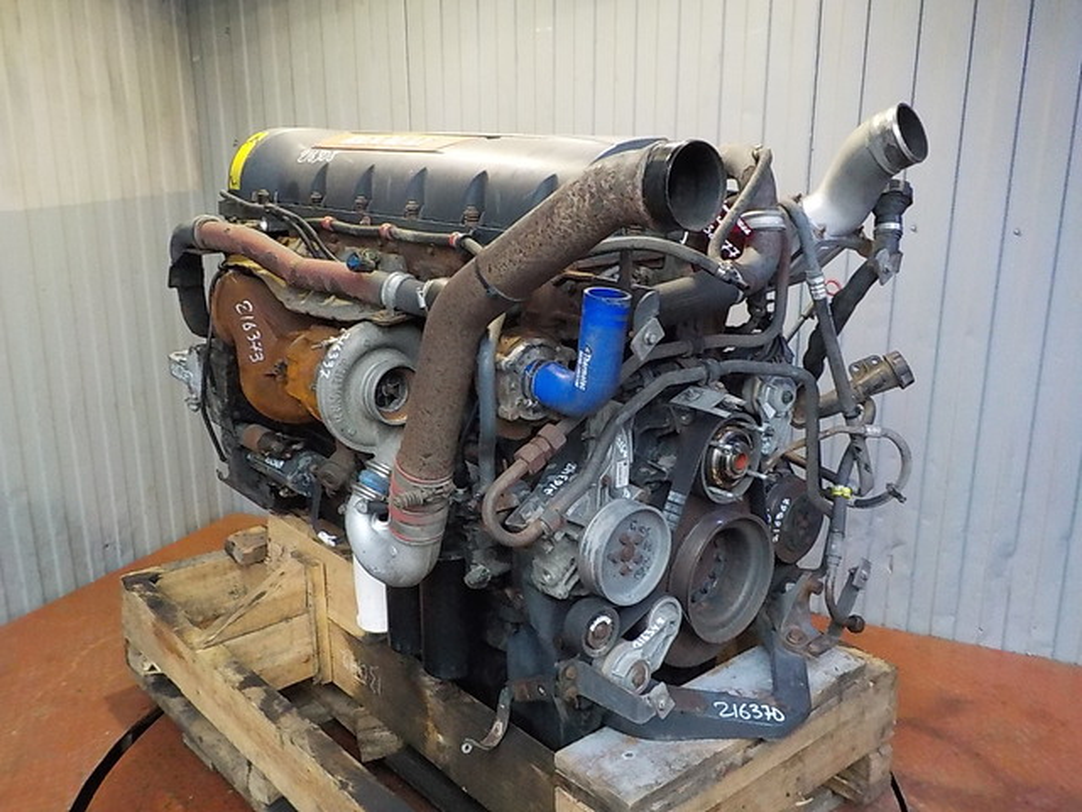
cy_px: 406
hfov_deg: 60.0
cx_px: 541
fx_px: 938
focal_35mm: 30
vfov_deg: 46.8
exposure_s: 1/60
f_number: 3.3
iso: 800
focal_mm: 4.1
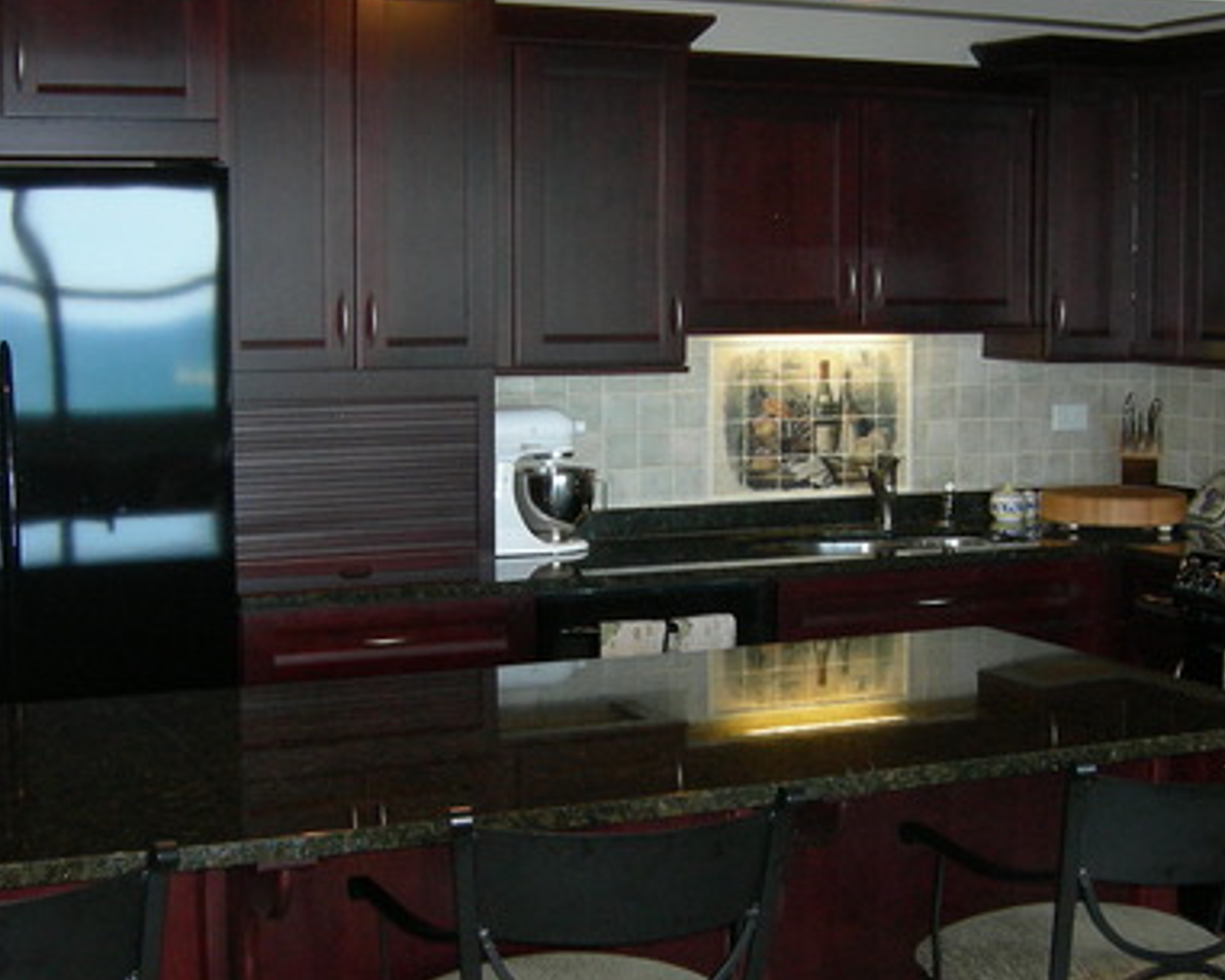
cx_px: 637
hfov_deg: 31.9
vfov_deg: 25.8
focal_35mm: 59
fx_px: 2140
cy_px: 495
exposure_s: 1/60.1
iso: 197
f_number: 3.4
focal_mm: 7.5
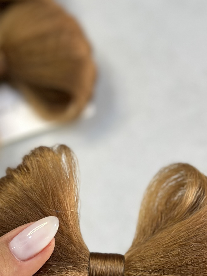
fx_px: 877
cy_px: 152
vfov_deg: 17.9
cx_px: 72
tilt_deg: -55.9
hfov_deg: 13.4
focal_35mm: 110
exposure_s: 1/100
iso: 160
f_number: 1.78
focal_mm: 6.86
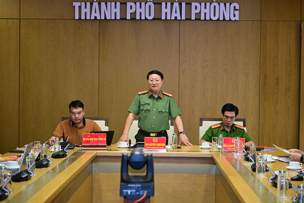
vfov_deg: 19.5
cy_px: 102
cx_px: 152
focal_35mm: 70
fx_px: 591
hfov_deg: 28.8
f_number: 4
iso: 1600
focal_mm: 70
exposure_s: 1/160
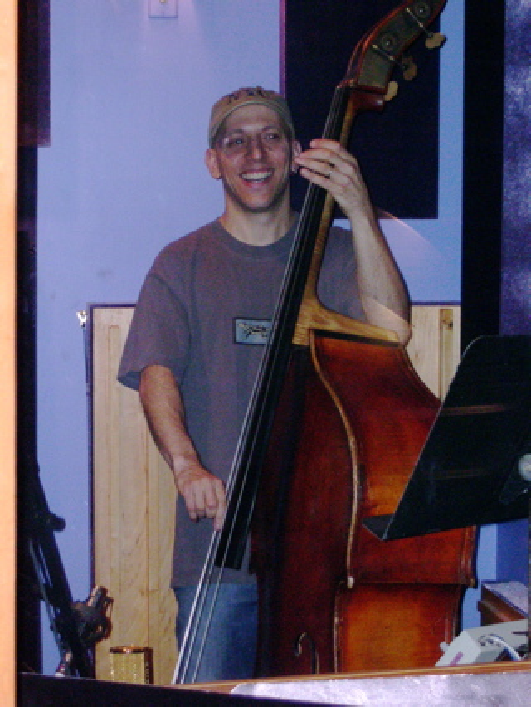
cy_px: 354
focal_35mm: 102
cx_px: 266
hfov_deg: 14.5
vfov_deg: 19.3
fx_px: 2084
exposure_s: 1/60
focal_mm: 21.6
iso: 400
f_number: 4.8
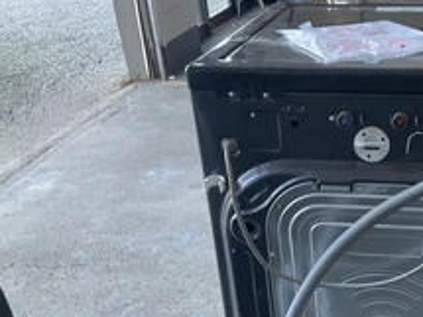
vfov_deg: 26.6
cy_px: 244
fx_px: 660
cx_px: 358
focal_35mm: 54
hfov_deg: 34.1
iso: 80
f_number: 1.8
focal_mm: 3
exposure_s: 1/60
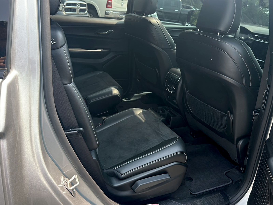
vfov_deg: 54.9
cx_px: 136
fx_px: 197
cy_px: 102
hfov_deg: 69.4
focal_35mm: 25
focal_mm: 6.86
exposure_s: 1/655
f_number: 1.78
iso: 125
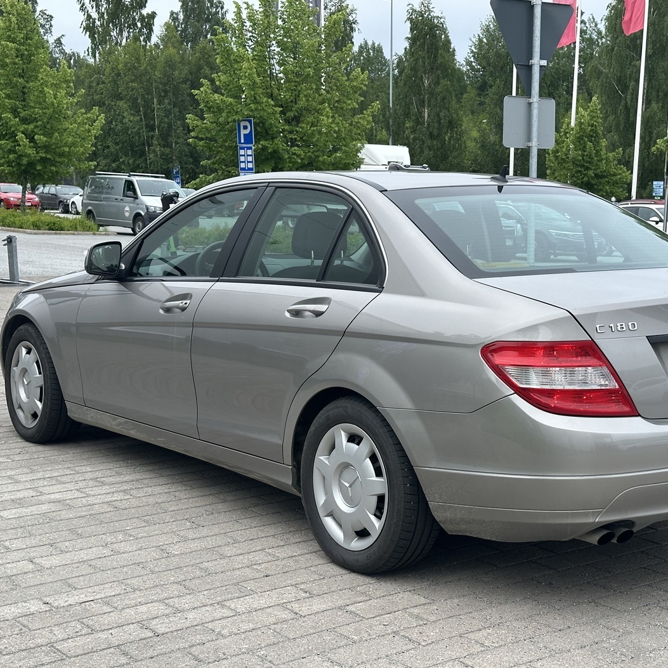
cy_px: 334
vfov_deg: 29.6
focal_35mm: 58
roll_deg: -0.6
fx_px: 1266
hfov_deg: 29.4
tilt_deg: -7.4
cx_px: 422
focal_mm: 6.86
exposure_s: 1/1157
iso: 64
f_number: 1.78
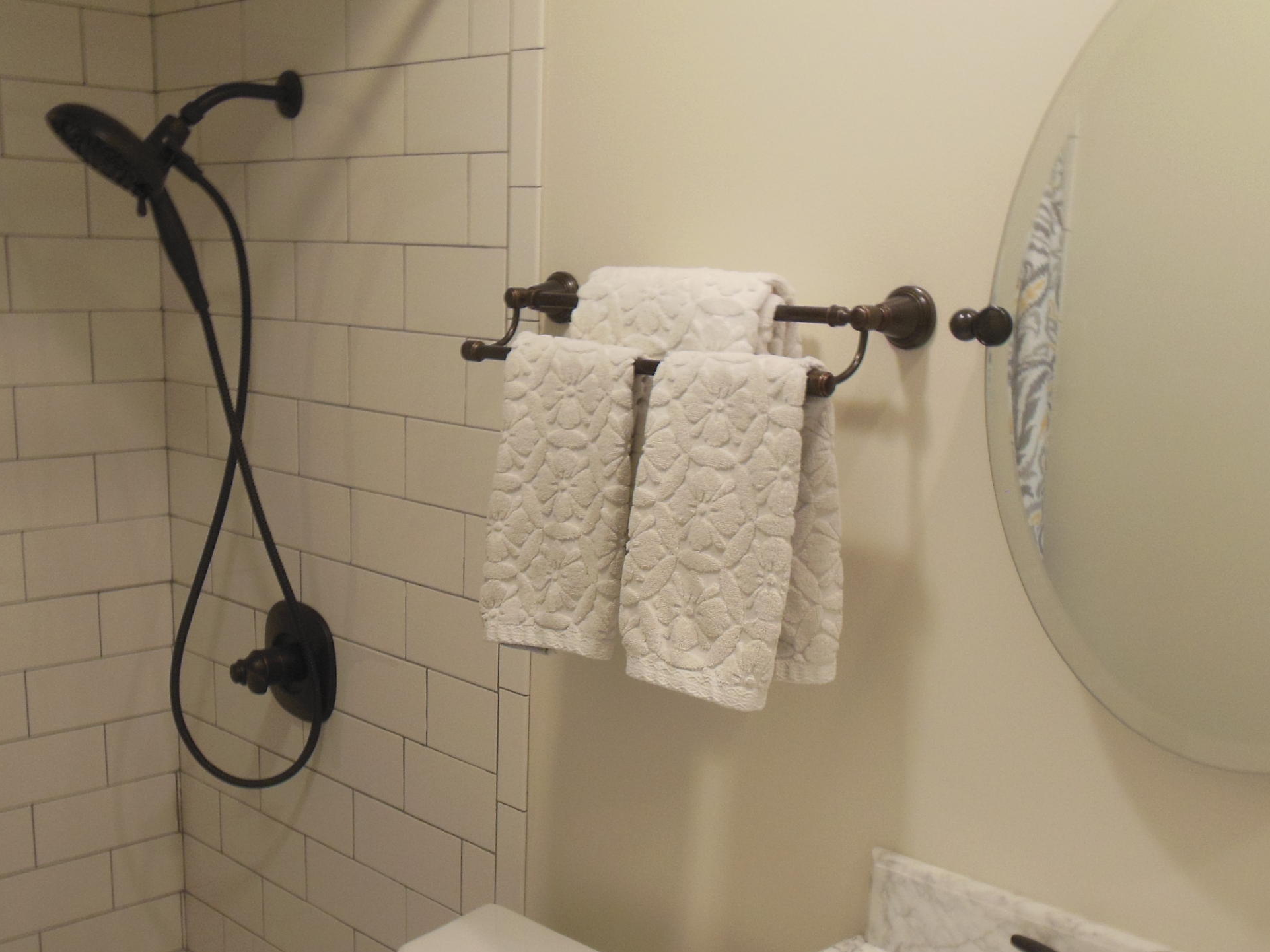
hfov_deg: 47.9
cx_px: 627
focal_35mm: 39
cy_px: 616
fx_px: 1431
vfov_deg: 36.5
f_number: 3.2
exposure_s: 1/30
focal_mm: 4.5
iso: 125
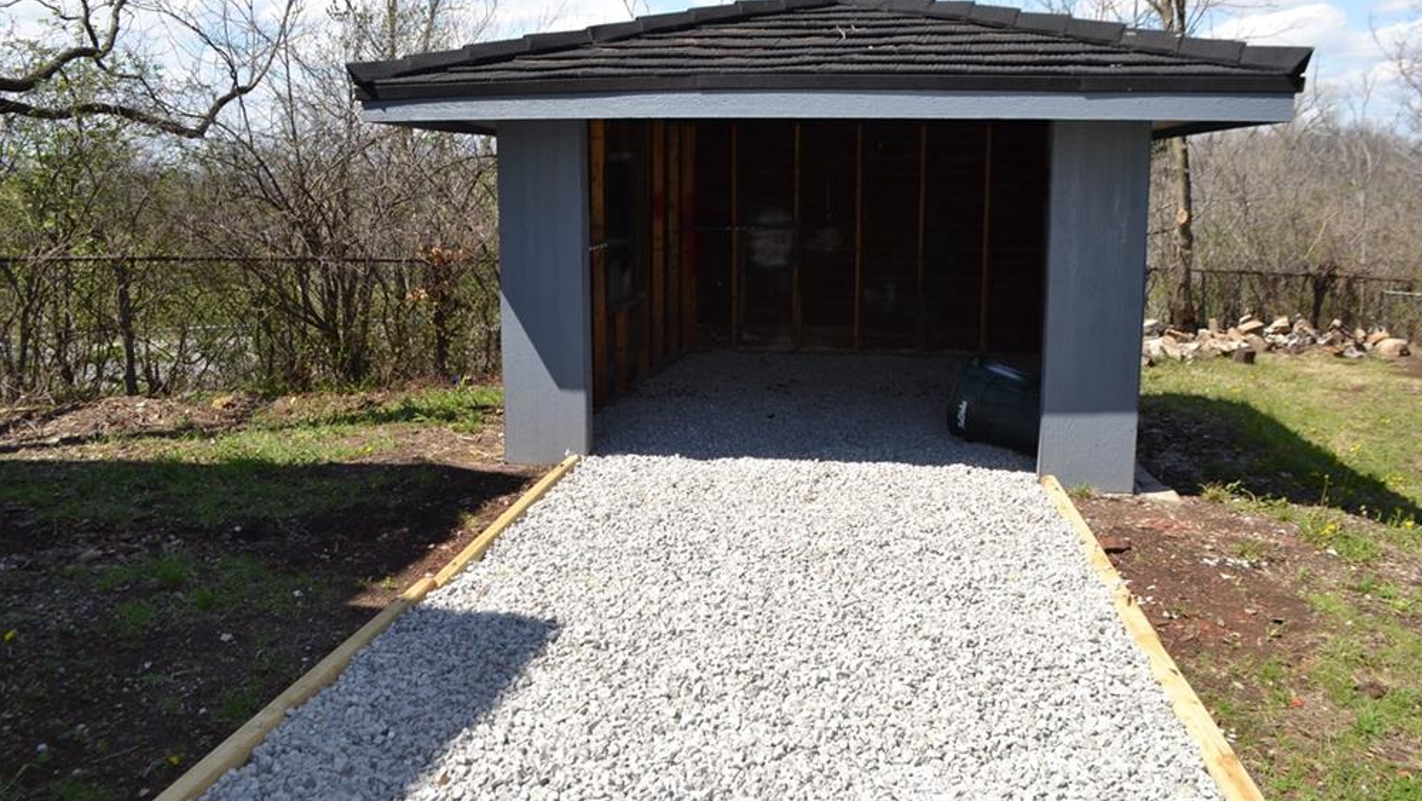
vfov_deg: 40.1
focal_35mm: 29
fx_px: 1094
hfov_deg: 66.0
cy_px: 331
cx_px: 722
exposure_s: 1/200
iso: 100
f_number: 8
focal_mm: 18
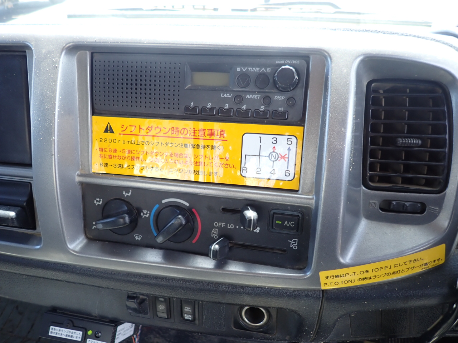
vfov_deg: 54.9
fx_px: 331
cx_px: 229
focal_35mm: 25
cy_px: 172
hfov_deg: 69.4
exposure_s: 1/125
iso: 100
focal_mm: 4.5
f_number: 2
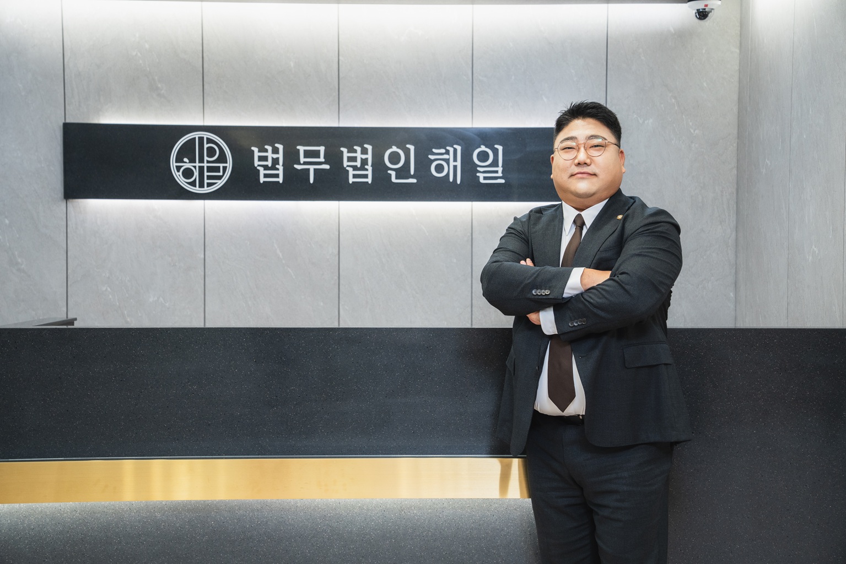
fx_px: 1410
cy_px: 282
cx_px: 423
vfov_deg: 22.6
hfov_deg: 33.4
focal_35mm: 60
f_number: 5
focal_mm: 60
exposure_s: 1/80
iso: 800
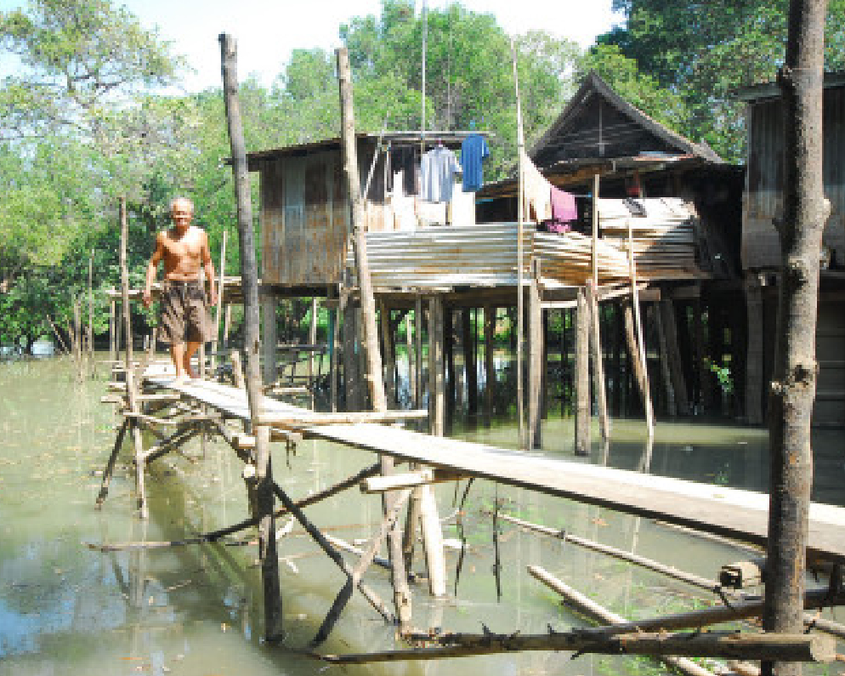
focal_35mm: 34
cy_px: 338
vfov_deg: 43.4
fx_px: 850
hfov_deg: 52.6
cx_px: 350
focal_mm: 20
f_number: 5.6
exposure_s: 1/125
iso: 220
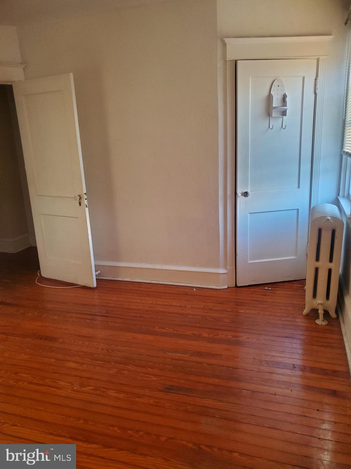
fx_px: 352
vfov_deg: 67.3
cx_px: 176
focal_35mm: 26
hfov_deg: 53.1
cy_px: 234
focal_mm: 4.3
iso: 250
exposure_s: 1/59
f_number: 1.5
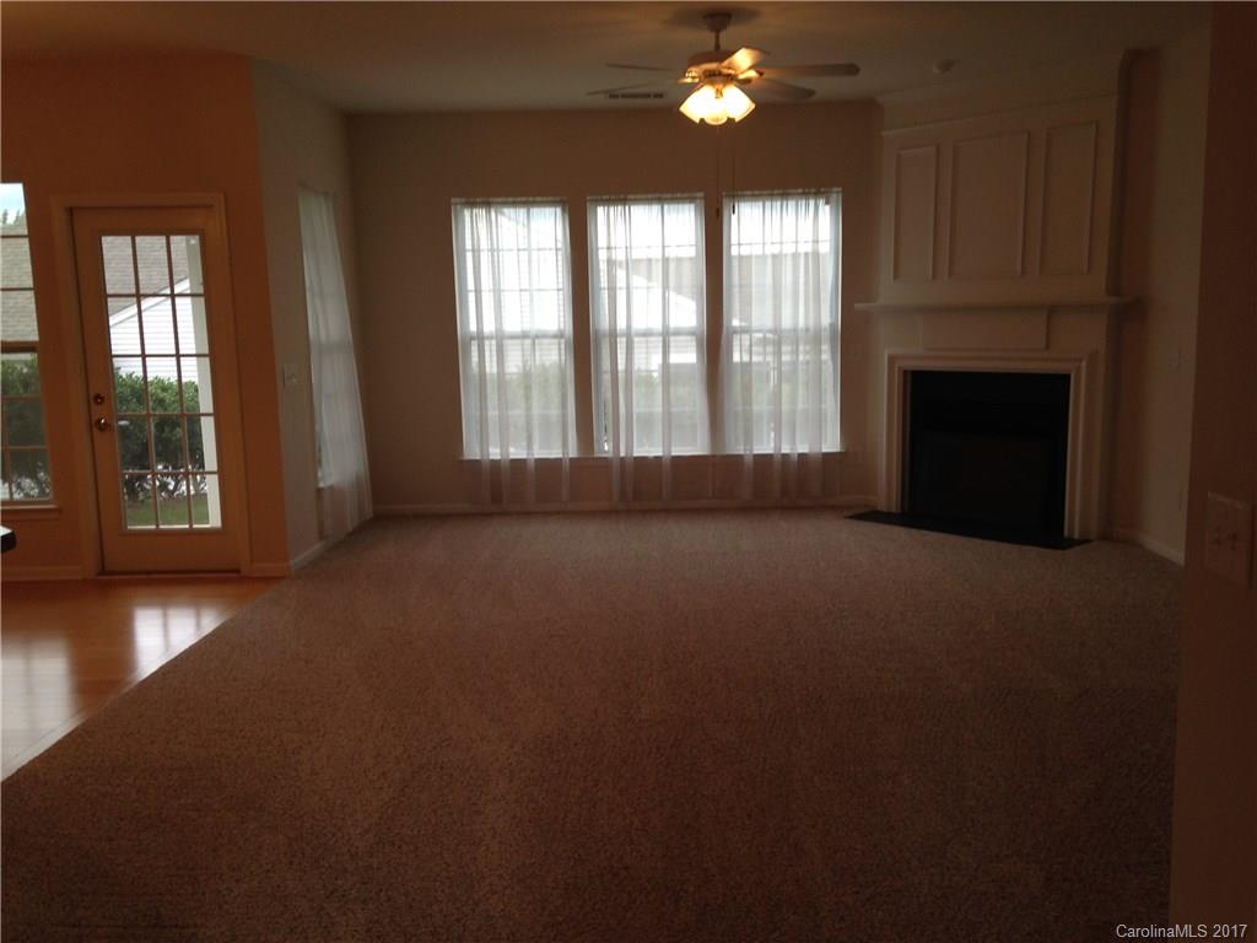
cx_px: 628
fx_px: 1198
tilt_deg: -9.4
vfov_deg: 42.9
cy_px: 472
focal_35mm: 33
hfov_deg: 55.4
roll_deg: +2.8
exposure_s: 1/40
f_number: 2.4
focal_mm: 4.12
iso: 50
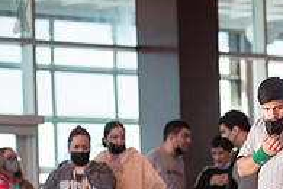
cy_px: 219
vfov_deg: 4.6
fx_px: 2335
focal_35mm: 297
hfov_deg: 6.9
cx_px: 302
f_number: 4
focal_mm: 100
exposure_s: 1/400
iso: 400
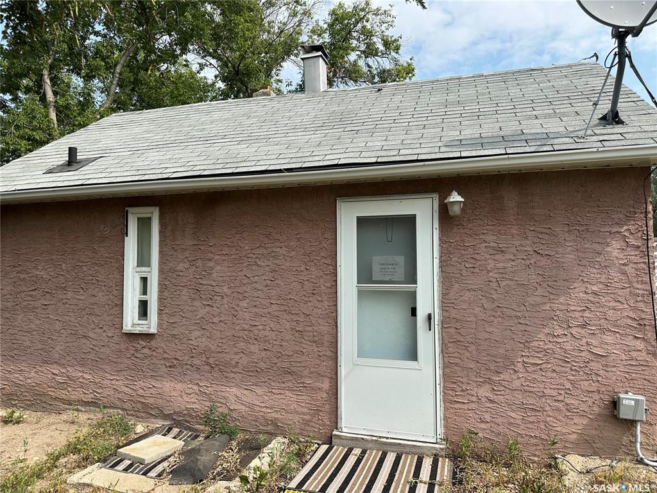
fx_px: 456
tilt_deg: +3.2
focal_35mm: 24
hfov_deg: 71.6
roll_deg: -0.5
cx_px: 328
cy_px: 246
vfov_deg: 56.8
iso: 80
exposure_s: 1/3861
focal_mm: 6.86
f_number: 1.78
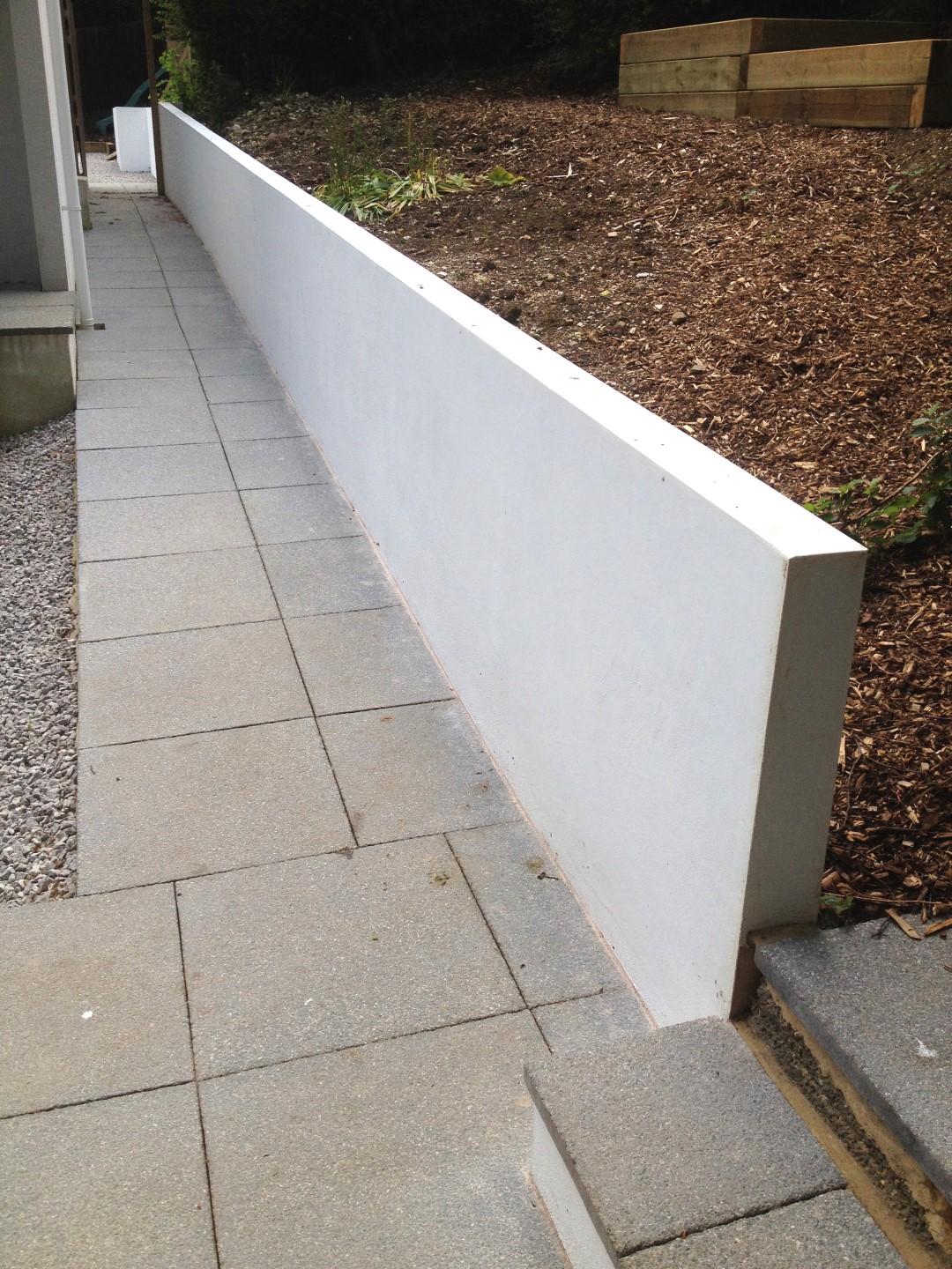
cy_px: 634
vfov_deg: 52.6
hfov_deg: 40.7
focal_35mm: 35
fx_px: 1283
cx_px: 476
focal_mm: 4.28
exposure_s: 1/1104
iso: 50
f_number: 2.4
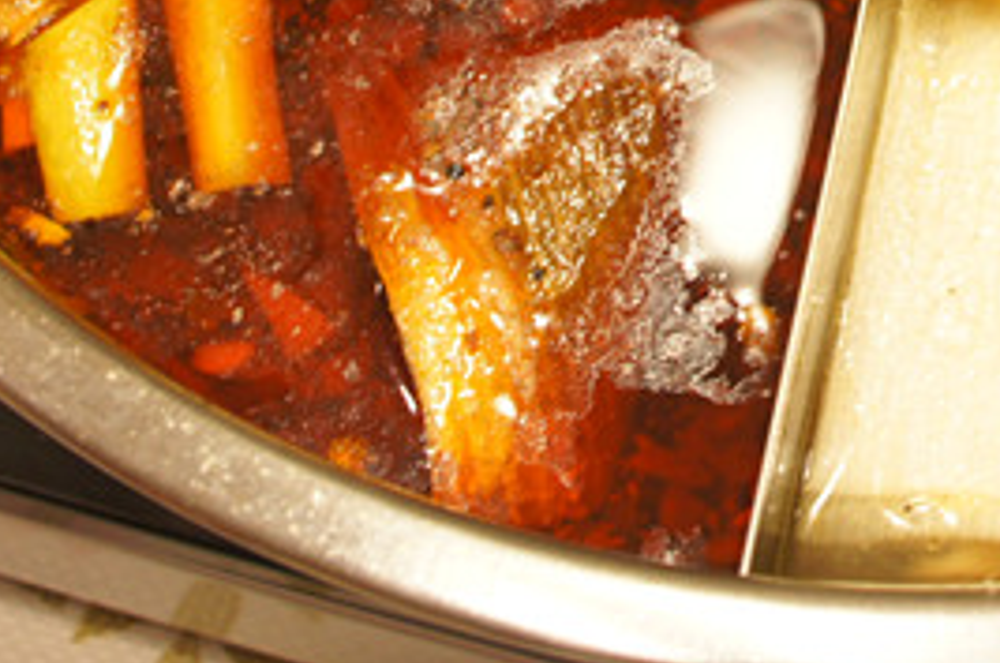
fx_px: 2246
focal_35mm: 81
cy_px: -277
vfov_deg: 15.7
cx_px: 974
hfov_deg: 24.1
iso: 400
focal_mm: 18
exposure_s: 1/5
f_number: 8
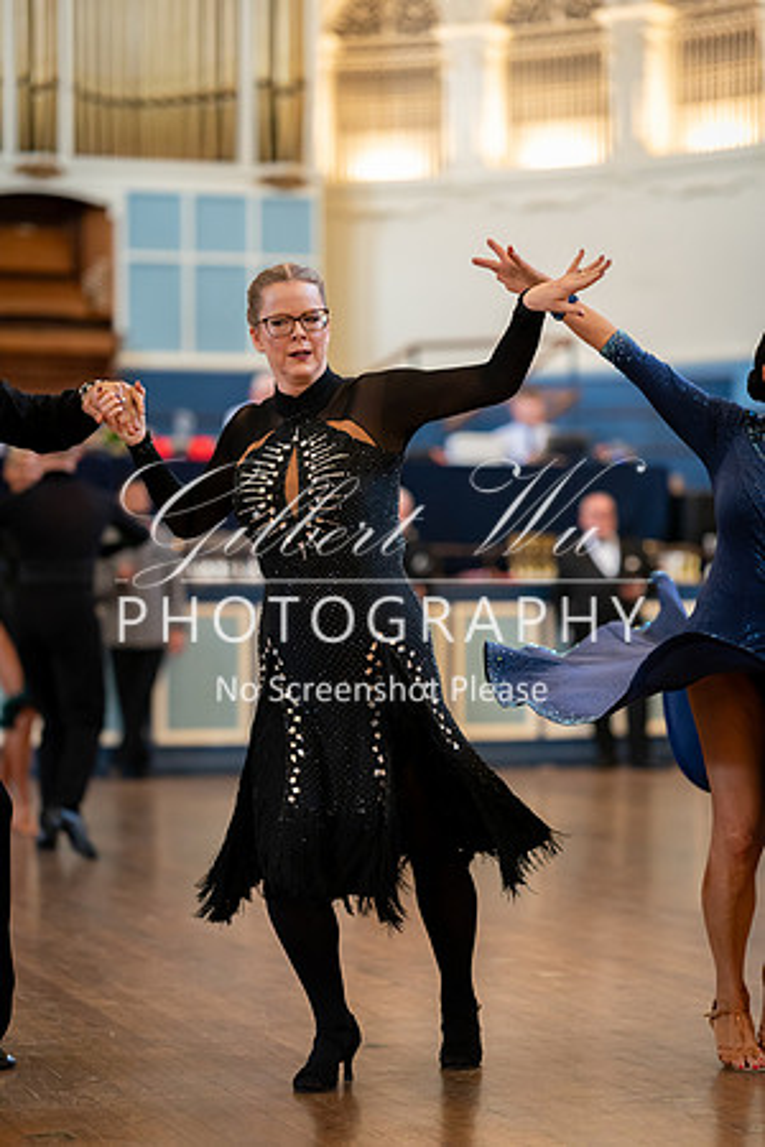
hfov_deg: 16.1
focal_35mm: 85
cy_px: 574
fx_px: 2709
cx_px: 382
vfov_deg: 23.9
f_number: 1.8
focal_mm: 85
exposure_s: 1/500
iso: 6400
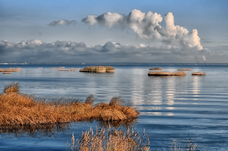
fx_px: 474
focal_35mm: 75
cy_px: 76
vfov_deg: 18.1
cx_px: 114
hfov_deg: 27.0
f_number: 9.5
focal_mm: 50
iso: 200
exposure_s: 1/45
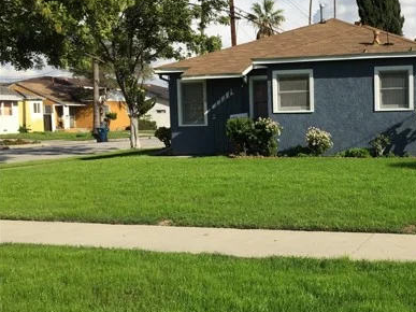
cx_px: 343
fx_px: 577
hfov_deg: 38.0
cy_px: 156
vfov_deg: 30.2
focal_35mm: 48
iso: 32
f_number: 2.2
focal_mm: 4.15
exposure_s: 1/2825
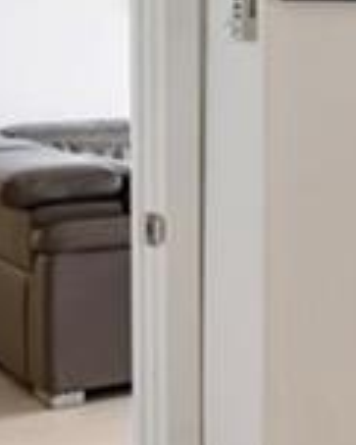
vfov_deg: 18.4
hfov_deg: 9.7
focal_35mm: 102
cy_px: 10
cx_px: 1192
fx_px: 1342
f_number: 9
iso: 100
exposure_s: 1/1.67
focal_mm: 16
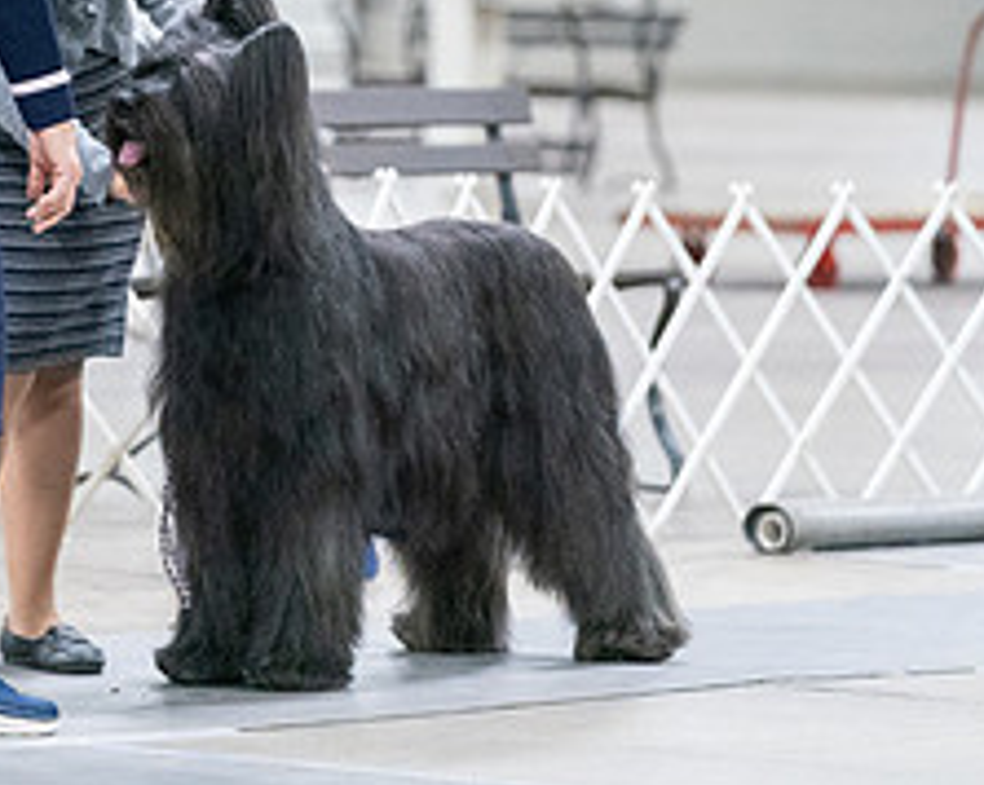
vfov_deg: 5.0
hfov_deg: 6.3
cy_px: 2
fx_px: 8962
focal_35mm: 308
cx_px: 101
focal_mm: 126
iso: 8000
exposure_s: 1/250
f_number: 2.8
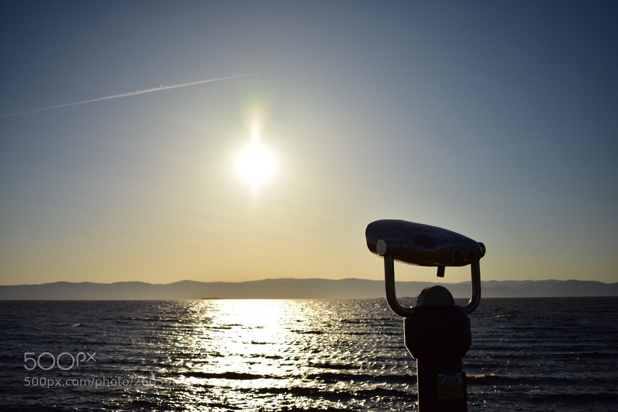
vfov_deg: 34.2
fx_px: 670
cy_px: 206
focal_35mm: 39
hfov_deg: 49.5
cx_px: 309
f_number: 4
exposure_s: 1/8000
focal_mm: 26
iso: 125
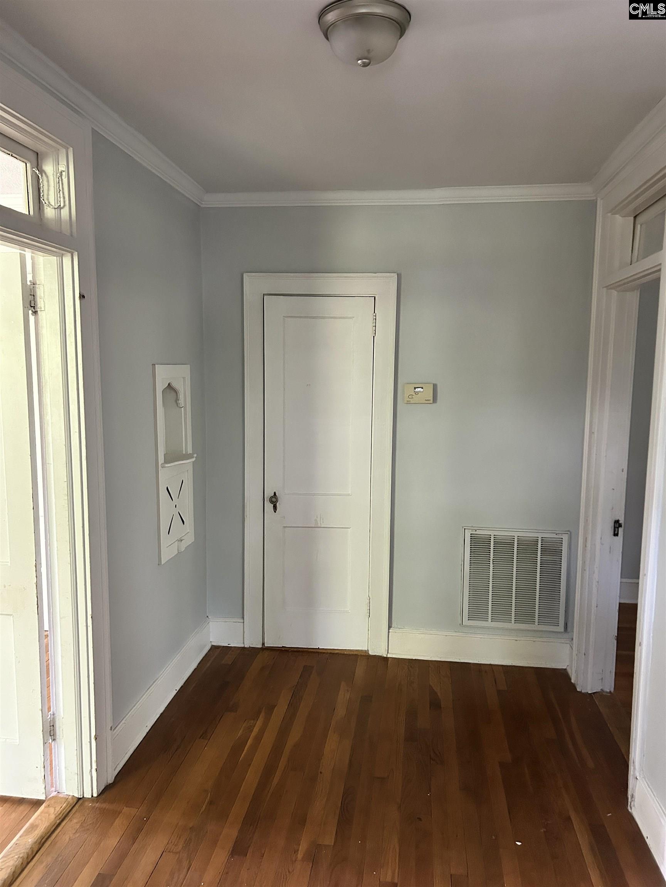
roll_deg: -0.3
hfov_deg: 53.1
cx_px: 333
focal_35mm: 26
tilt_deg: -4.5
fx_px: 667
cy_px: 444
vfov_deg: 67.3
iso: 500
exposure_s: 1/60
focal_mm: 5.7
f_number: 1.5
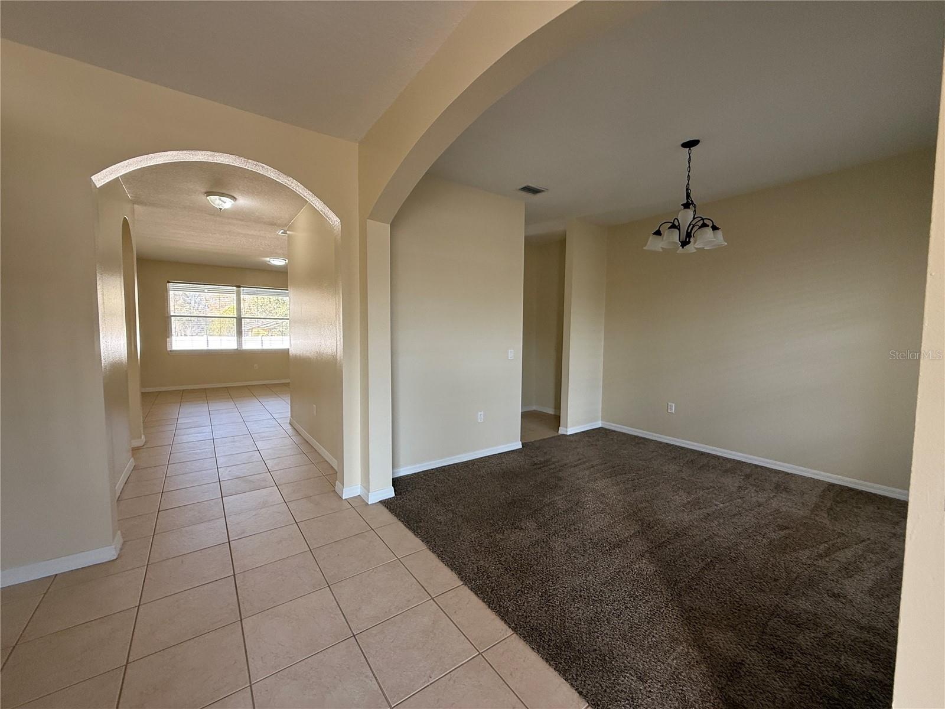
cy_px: 354
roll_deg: -0.2
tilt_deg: -3.7
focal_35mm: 14
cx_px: 472
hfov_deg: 102.1
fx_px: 382
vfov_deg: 85.7
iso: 160
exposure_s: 1/99
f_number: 2.2
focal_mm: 2.22
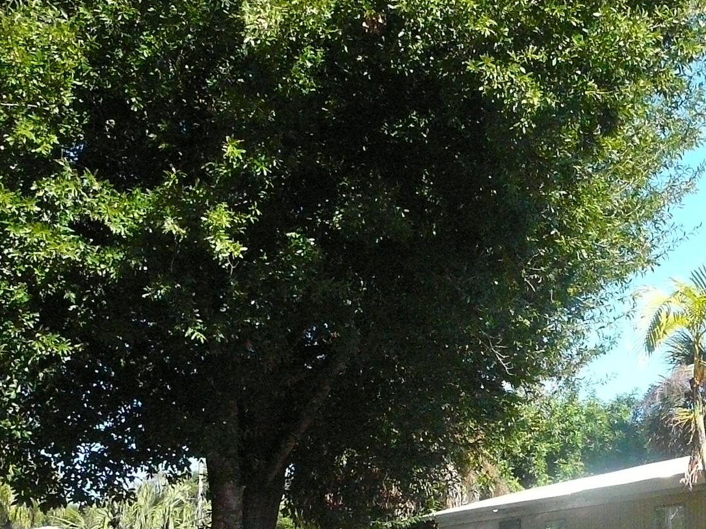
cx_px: 616
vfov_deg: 22.0
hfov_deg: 28.4
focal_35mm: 66
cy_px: 412
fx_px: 1346
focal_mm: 5.2
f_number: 5
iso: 400
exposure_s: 1/800
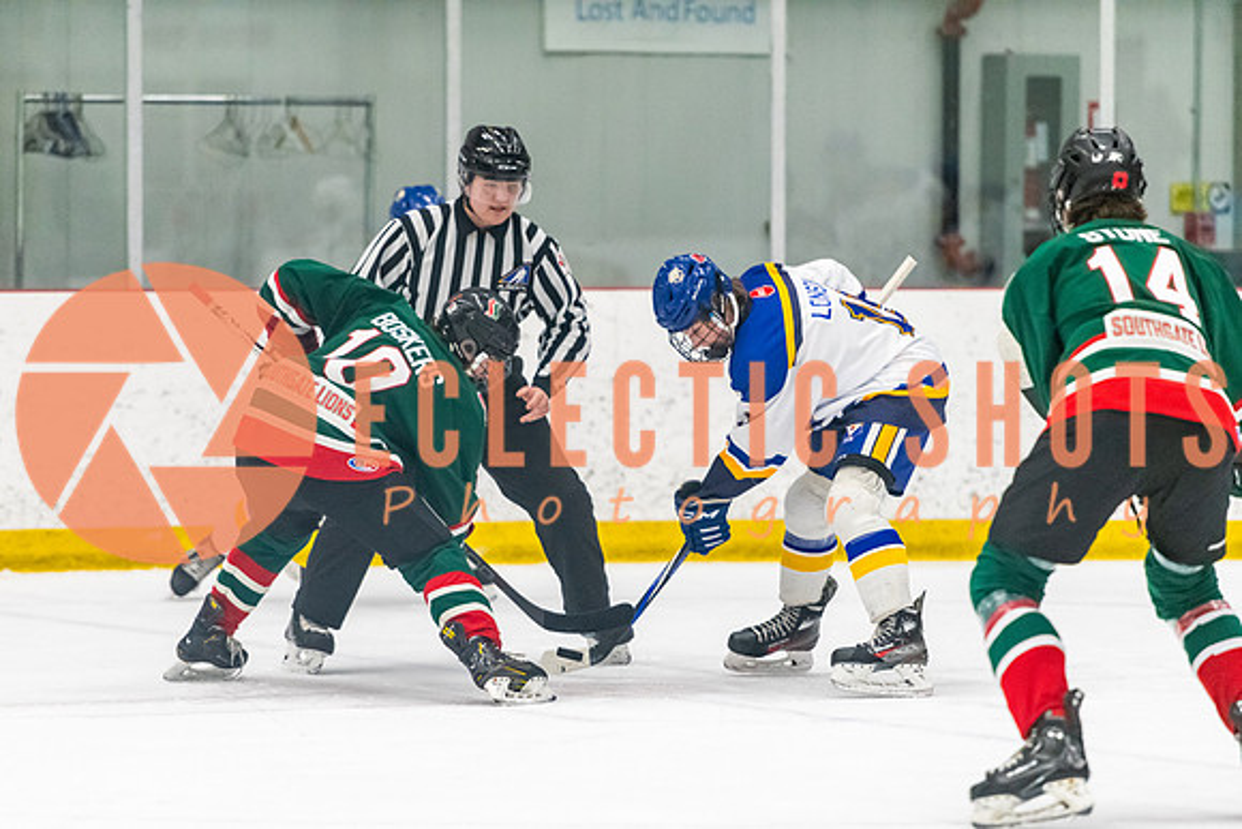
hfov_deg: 8.8
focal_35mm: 233
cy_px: 495
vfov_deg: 5.9
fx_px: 8037
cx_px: 621
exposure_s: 1/800
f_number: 2.8
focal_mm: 195
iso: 4000
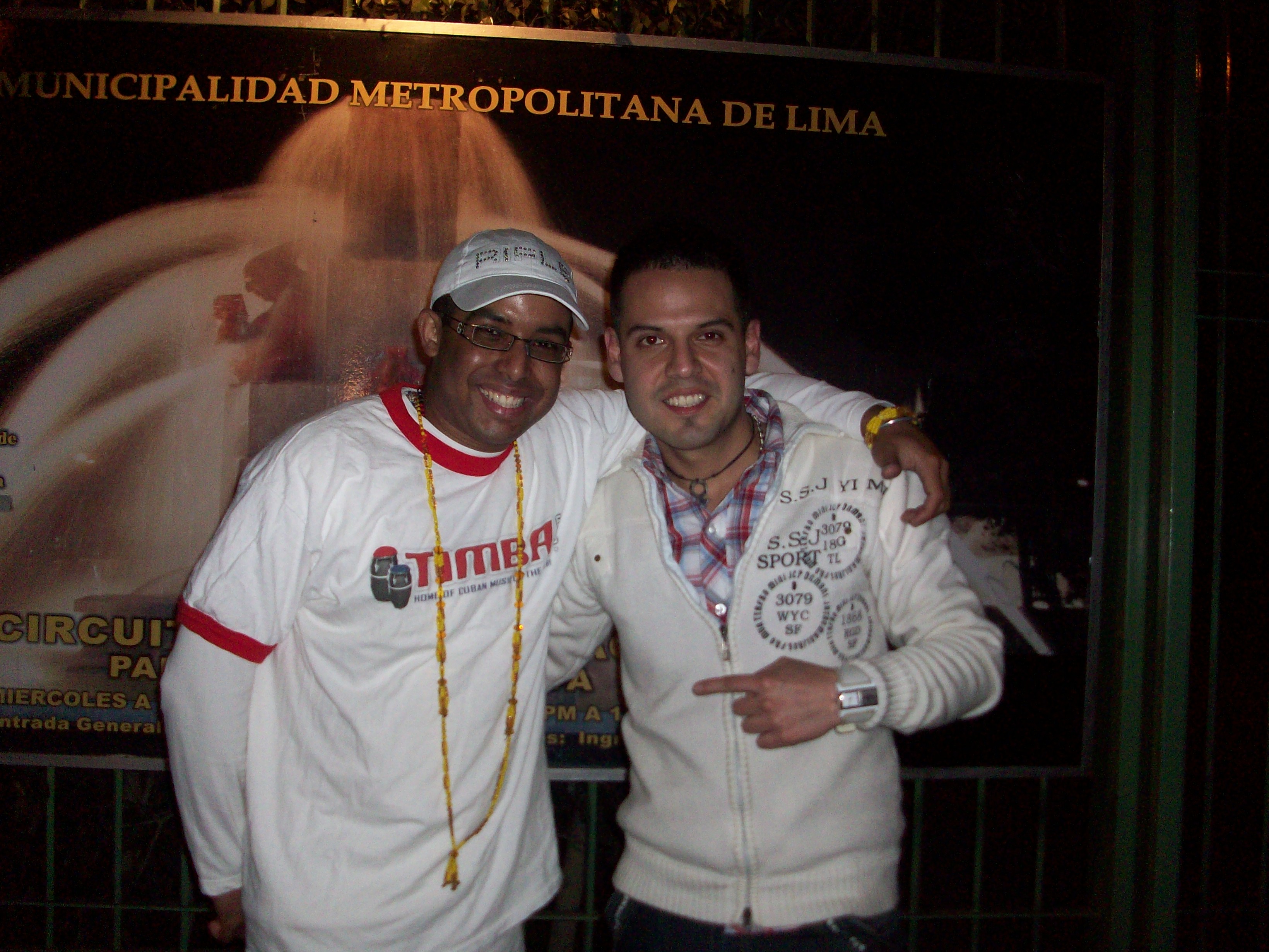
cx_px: 634
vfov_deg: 41.8
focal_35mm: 34
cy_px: 476
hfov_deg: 54.0
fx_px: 1246
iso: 160
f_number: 2.8
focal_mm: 5.7
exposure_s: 1/60
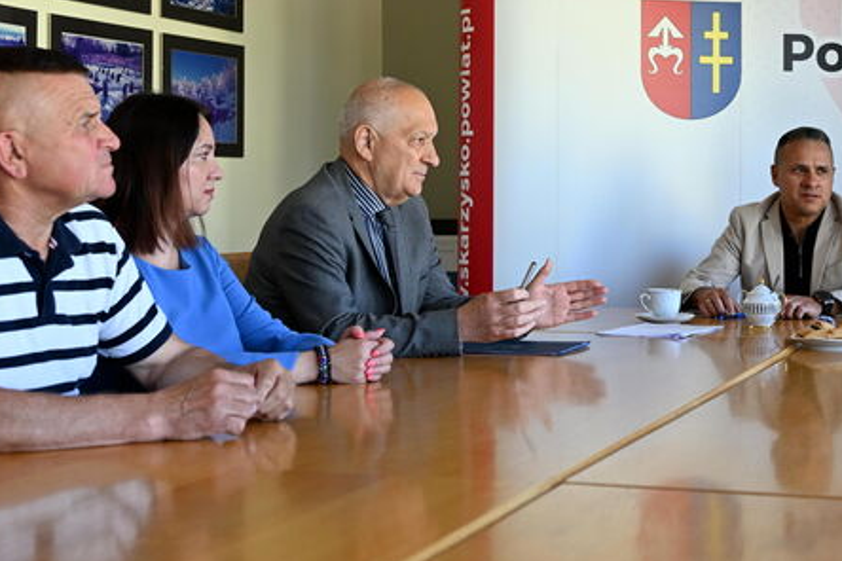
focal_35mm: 63
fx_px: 1473
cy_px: 166
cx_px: 650
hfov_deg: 31.2
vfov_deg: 21.4
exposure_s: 1/125
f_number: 4
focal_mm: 35
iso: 400
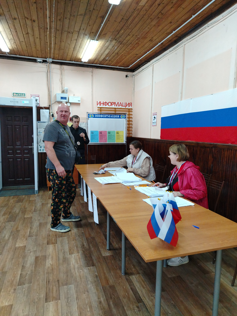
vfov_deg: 71.6
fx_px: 219
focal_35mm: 24
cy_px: 158
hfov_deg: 56.8
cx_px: 118
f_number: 1.75
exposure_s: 1/100
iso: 2309
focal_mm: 5.25
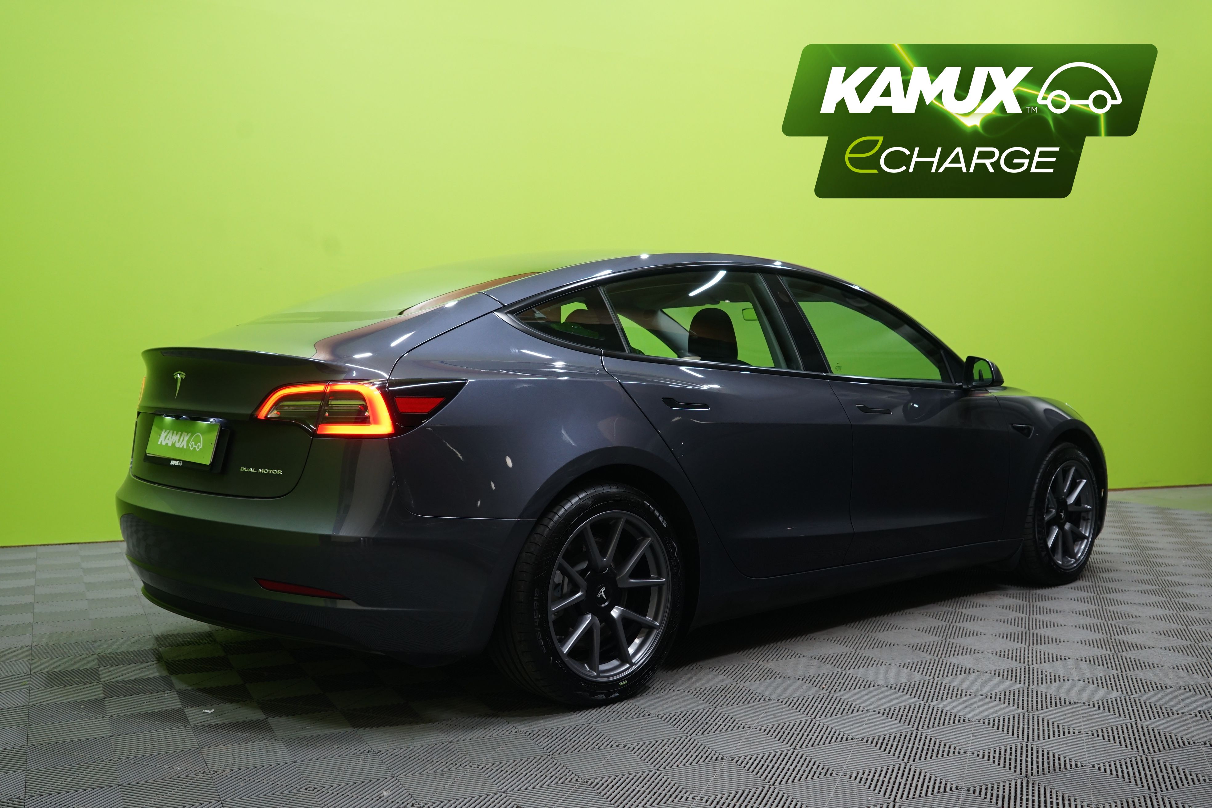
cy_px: 404
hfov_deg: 55.8
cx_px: 606
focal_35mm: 34
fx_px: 1145
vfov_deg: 38.9
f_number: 5.6
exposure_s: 1/20
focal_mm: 34
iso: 800
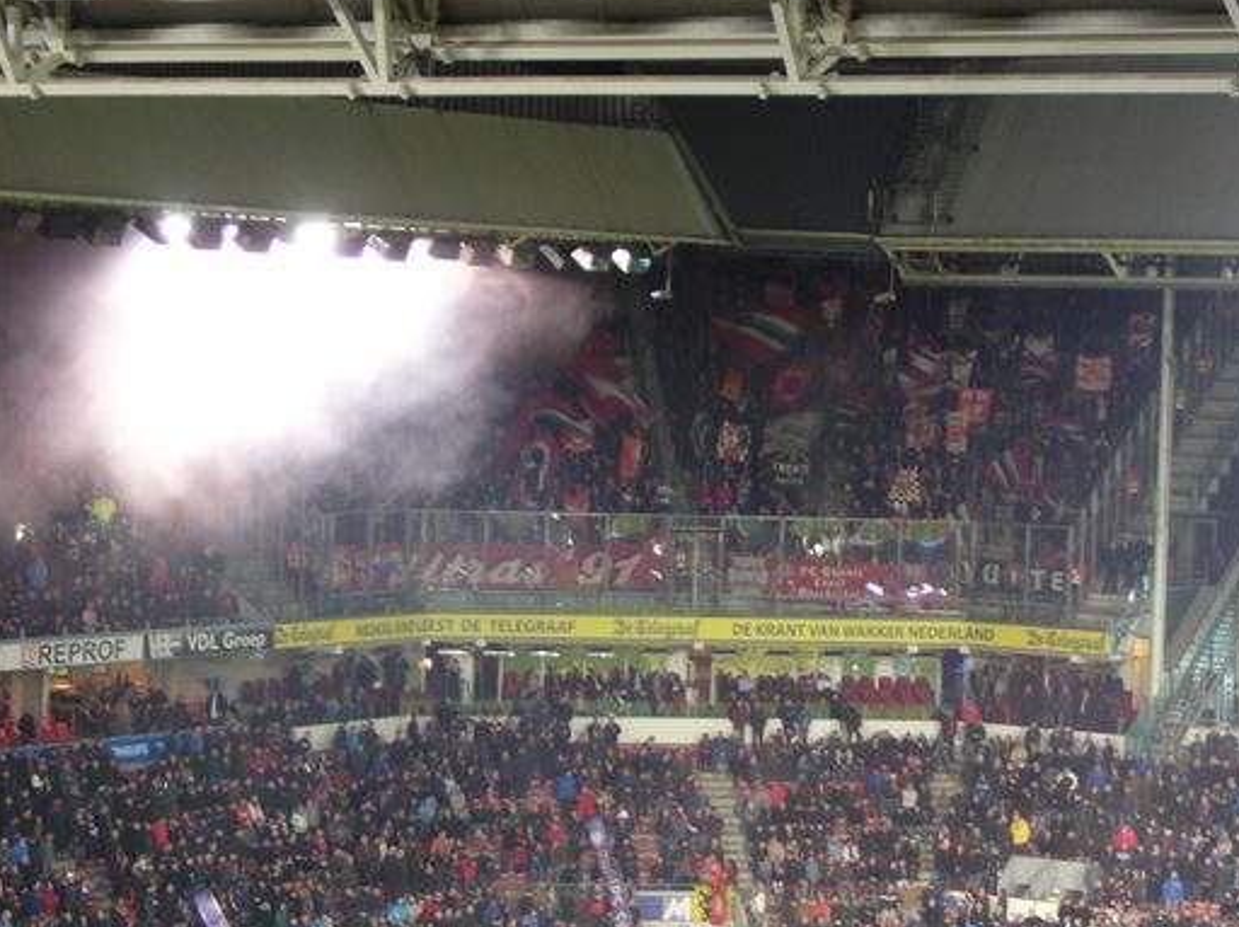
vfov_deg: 12.6
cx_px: 665
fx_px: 4184
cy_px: 439
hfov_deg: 16.8
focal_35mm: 117
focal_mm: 17.4
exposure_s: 1/8
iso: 200
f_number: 4.9
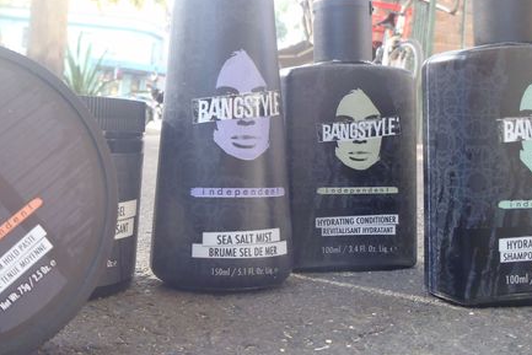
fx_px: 636
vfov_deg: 31.1
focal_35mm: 43
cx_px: 215
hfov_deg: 45.2
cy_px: 129
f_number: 3.9
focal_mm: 5
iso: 200
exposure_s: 1/30
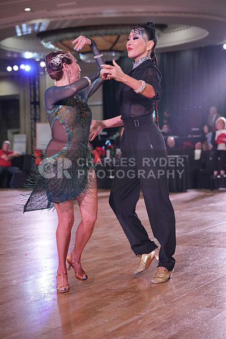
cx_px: 113
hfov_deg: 19.5
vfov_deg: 28.8
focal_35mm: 70
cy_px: 170
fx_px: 659
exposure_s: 1/500
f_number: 4
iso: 1600
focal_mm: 70
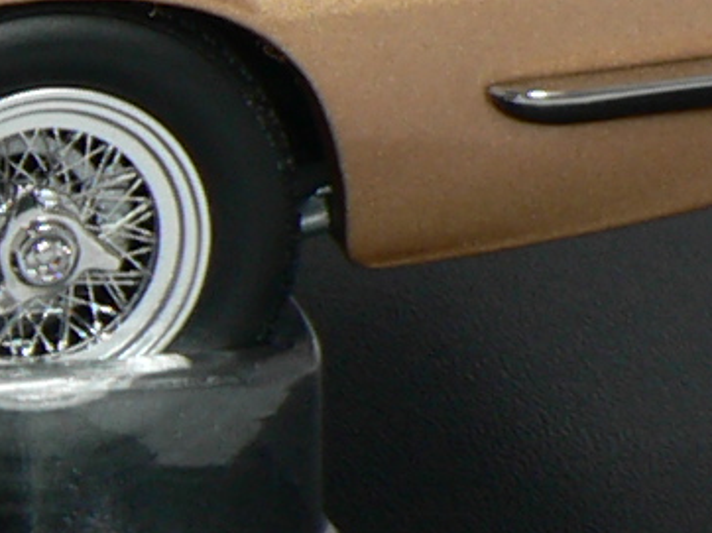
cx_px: -962
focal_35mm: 361
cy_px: 157
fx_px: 7420
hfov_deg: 5.3
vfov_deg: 4.1
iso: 80
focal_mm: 8.6
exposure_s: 1/60
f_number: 2.8
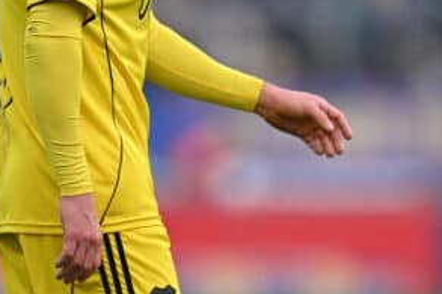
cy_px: 17
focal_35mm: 916
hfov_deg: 2.3
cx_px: 205
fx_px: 11240
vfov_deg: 1.5
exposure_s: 1/2000
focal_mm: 400
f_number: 2.8
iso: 720
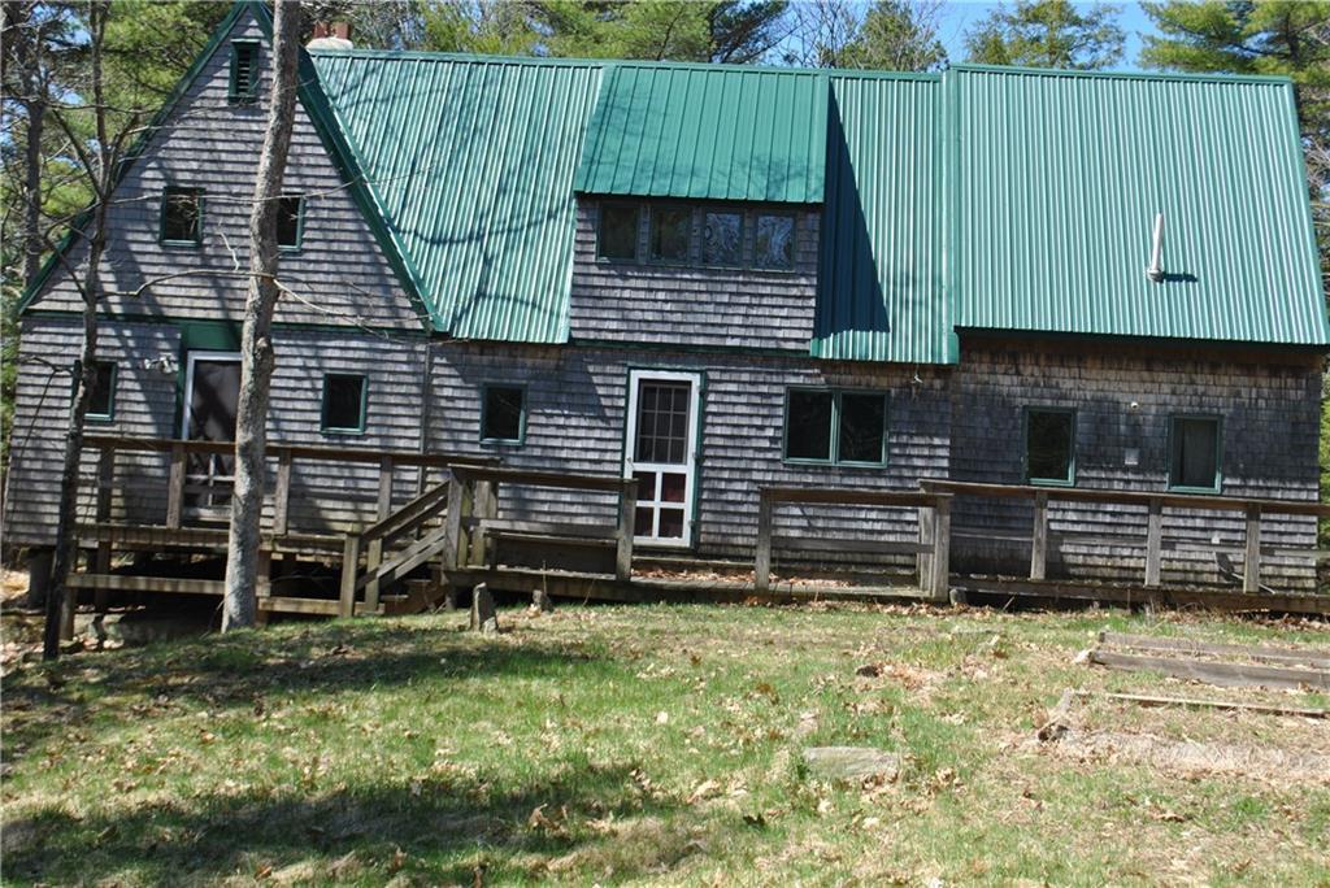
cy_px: 444
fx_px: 1885
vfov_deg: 26.5
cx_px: 665
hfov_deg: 38.9
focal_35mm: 51
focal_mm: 34
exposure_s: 1/160
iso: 100
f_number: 8
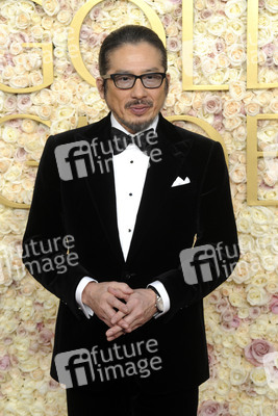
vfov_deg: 17.1
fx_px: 1389
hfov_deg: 11.4
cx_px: 139
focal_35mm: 120
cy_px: 208
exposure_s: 1/250
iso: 1000
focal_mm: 120
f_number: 13
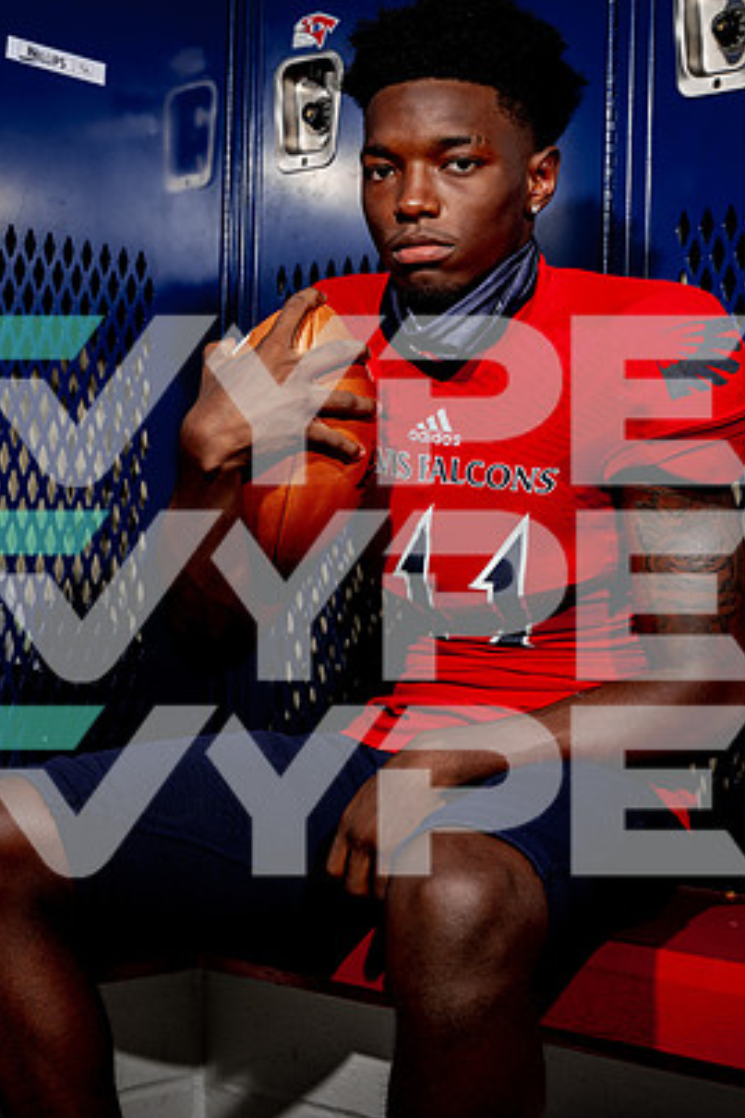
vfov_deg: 33.9
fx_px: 1833
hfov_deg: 23.0
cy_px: 598
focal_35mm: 59
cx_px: 352
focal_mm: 53
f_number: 6.3
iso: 100
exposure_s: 1/125
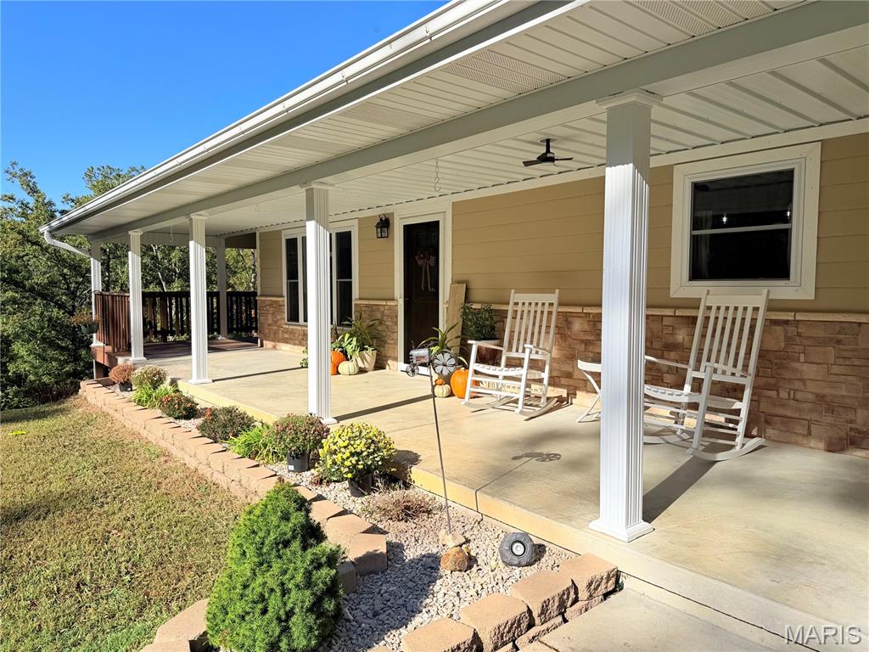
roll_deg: -0.2
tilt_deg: -4.0
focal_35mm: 24
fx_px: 602
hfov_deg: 71.6
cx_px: 434
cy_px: 326
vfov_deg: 56.8
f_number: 1.78
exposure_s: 1/4405
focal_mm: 6.76
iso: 80
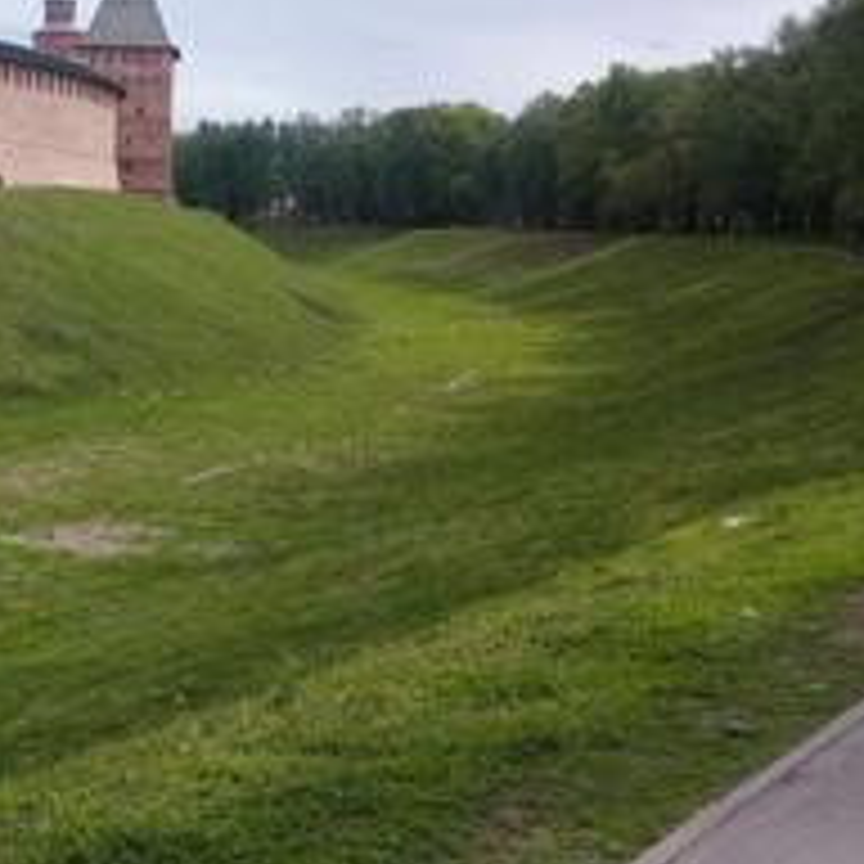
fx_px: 1610
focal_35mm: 57
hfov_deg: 29.1
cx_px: 126
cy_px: 279
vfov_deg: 29.8
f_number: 2.2
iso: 50
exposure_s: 1/888
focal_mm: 3.3
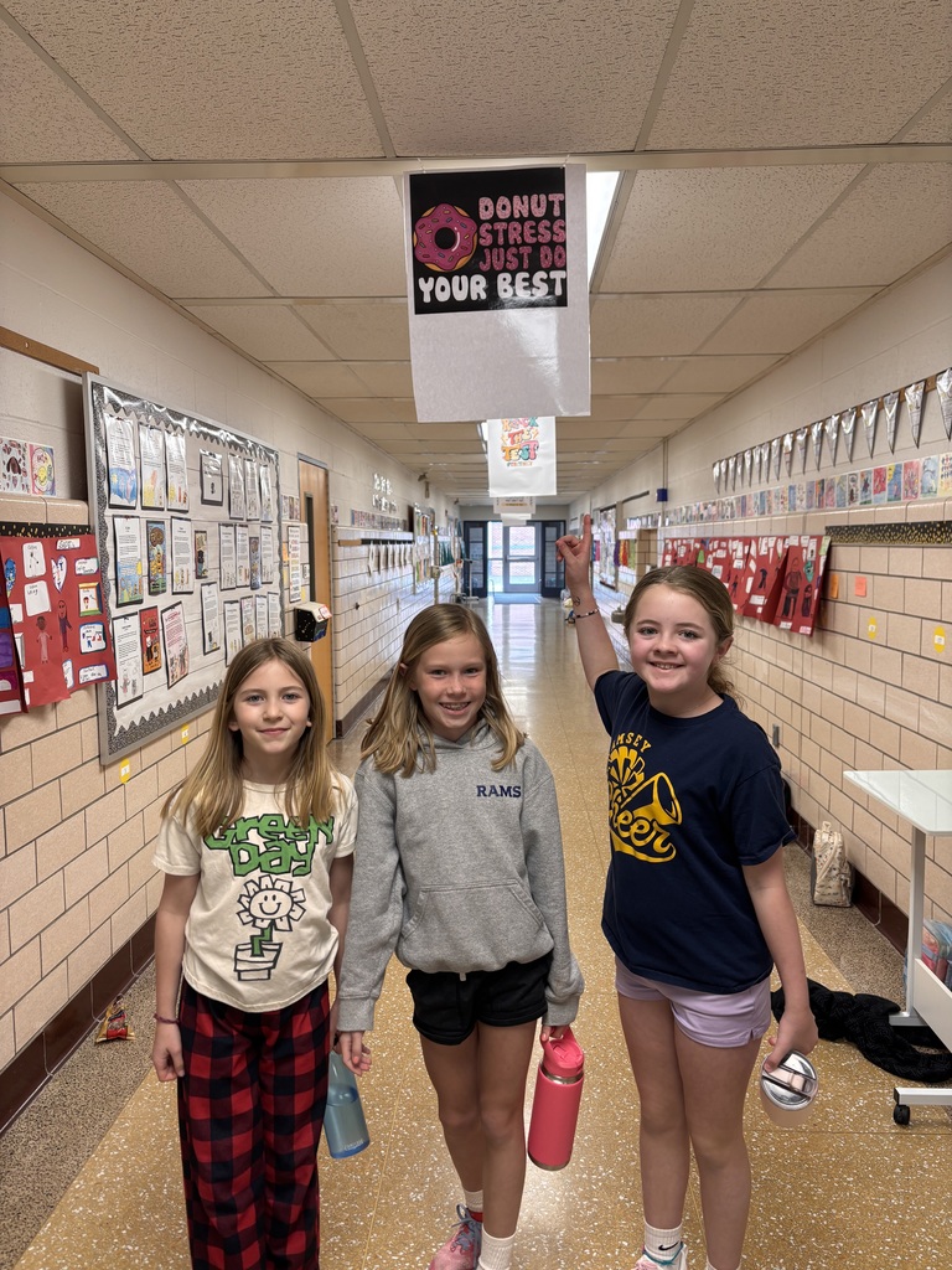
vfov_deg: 67.3
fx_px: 953
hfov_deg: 53.1
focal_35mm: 26
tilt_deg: -5.7
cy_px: 635
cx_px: 476
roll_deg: +0.1
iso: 80
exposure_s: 1/66
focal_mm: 5.96
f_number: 1.6
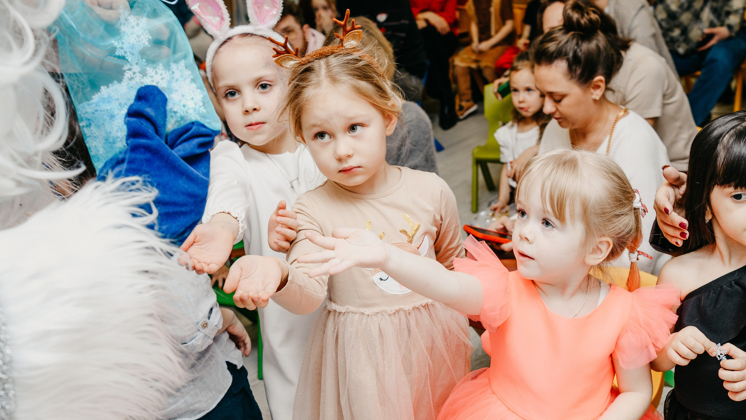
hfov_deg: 44.1
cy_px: 350
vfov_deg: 25.4
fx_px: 910
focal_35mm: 46
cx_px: 482
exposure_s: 1/160
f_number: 4
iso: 250
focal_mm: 28
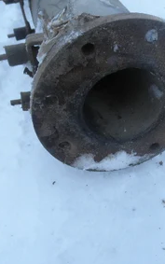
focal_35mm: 42
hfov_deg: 29.7
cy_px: 125
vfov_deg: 47.2
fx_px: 302
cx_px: 137
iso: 64
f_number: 3
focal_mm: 5
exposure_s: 1/100
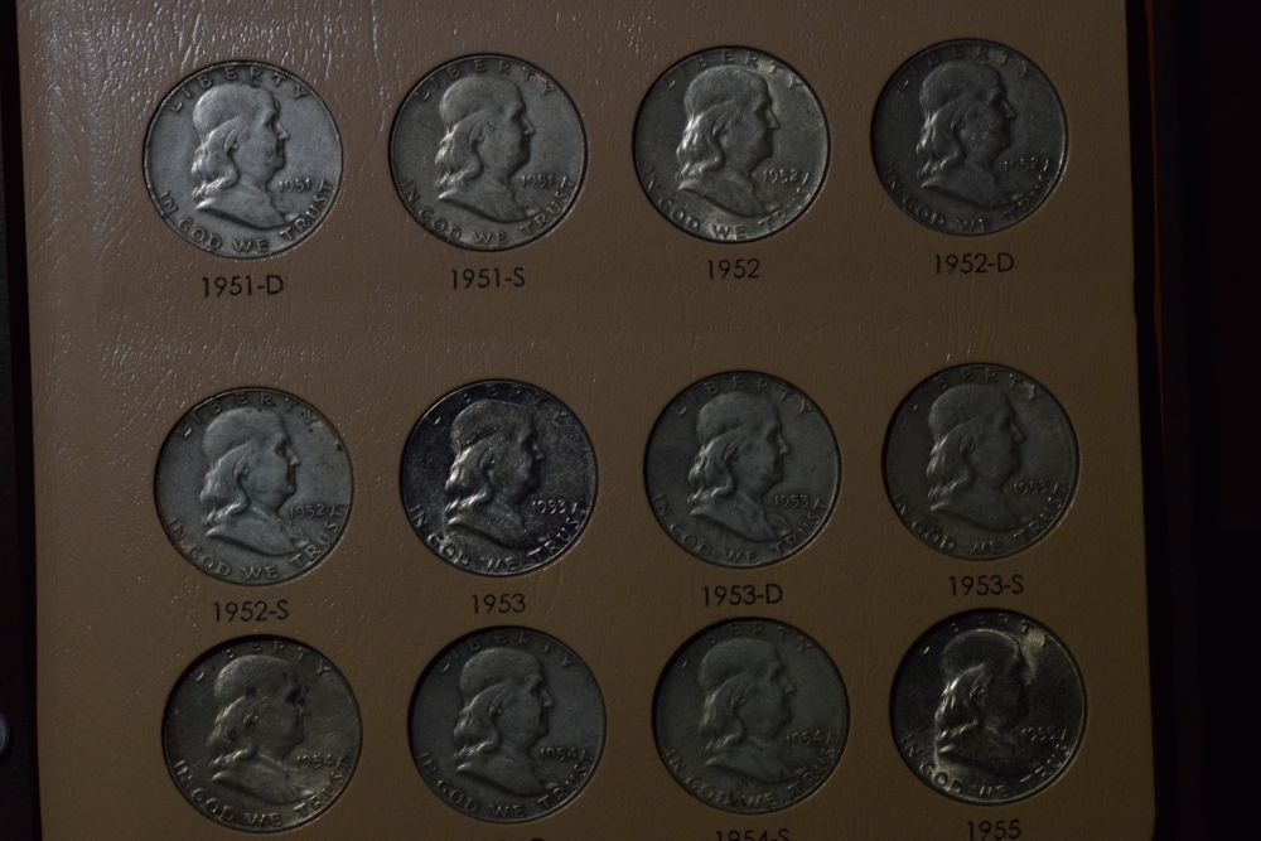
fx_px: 4729
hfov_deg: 15.2
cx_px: 630
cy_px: 420
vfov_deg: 10.2
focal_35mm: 135
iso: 1600
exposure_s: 1/160
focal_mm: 90
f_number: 8
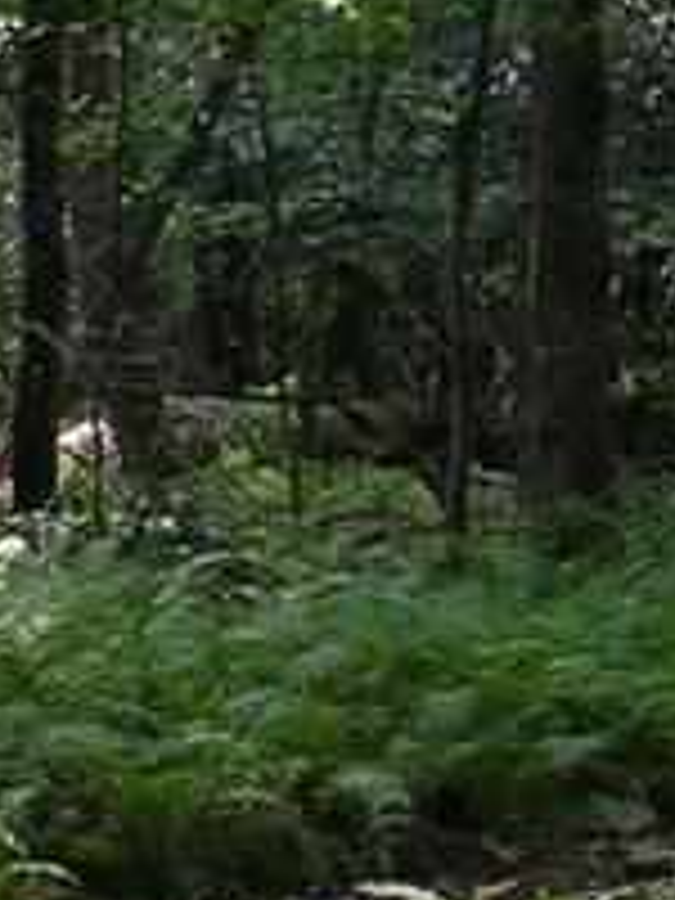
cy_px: 580
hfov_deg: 5.5
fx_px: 6968
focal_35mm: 268
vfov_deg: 7.4
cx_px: 122
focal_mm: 10.2
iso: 83
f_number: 3.6
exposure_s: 1/60.1
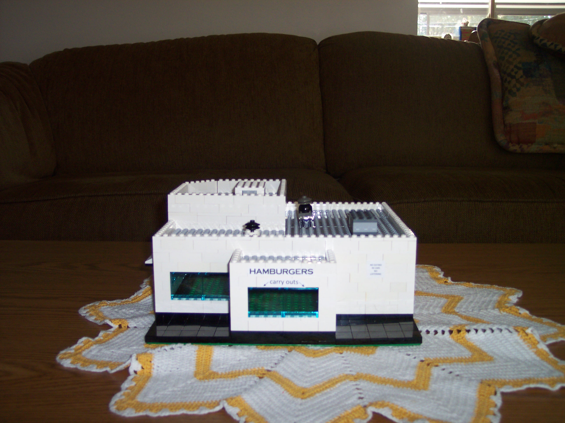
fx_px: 620
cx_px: 282
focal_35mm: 38
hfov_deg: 49.0
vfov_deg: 37.7
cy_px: 212
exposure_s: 1/30
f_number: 2.8
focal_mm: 8
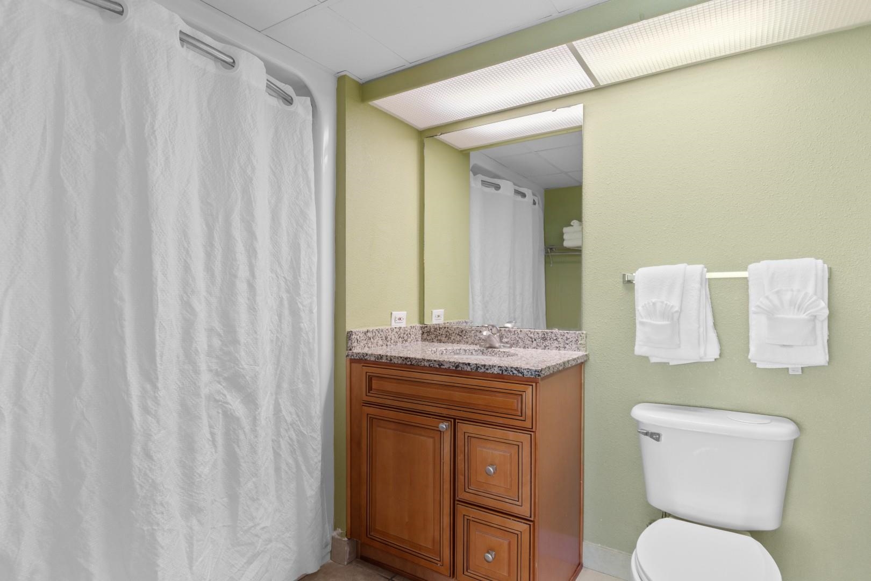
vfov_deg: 64.6
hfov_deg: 86.9
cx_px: 436
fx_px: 460
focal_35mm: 19
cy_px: 290
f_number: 4.8
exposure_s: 1/5
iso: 100
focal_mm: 13
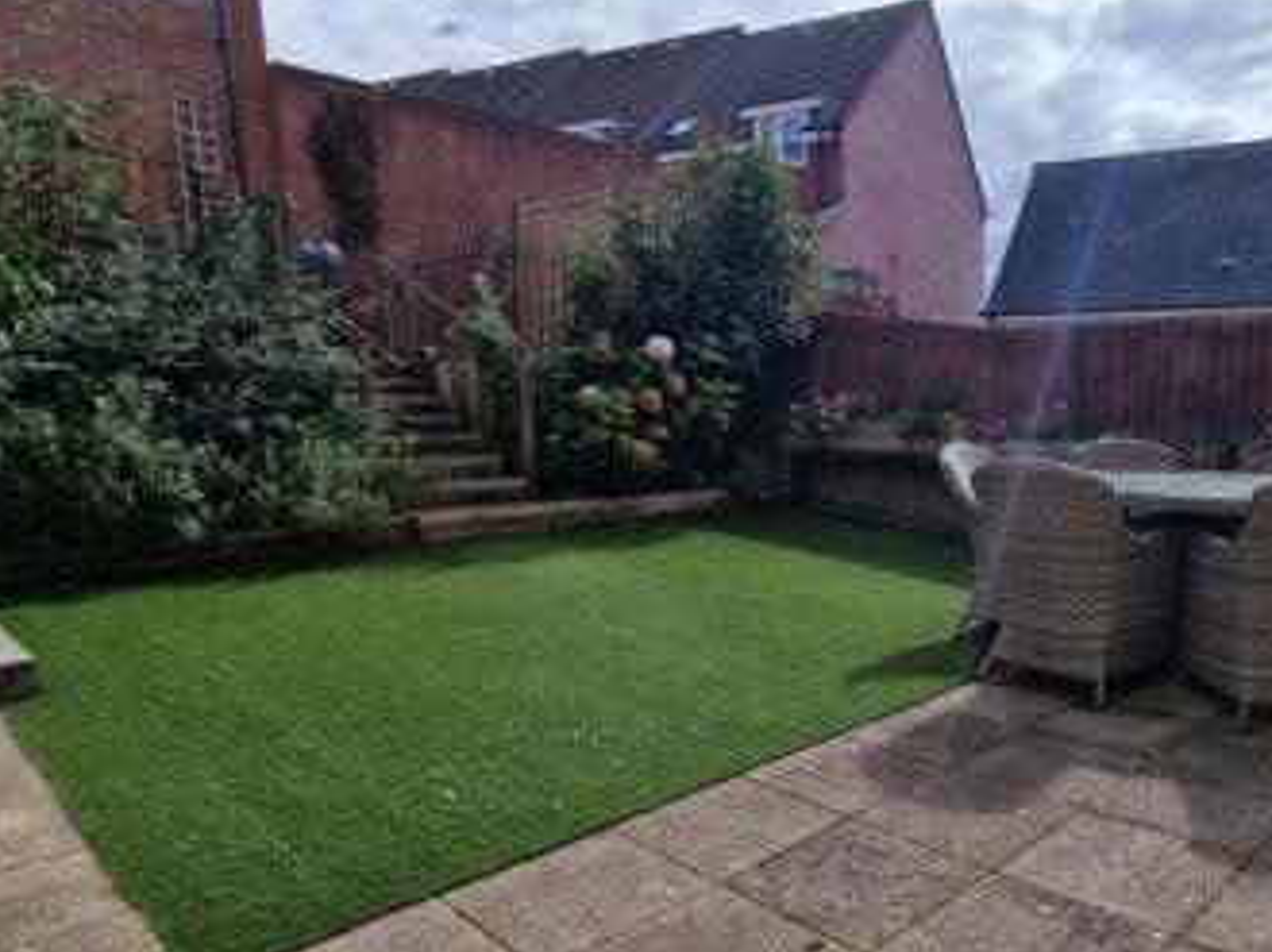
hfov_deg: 70.7
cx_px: 896
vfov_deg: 58.3
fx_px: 845
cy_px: 572
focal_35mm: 23
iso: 50
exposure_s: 1/4576
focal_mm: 2.2
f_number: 2.2
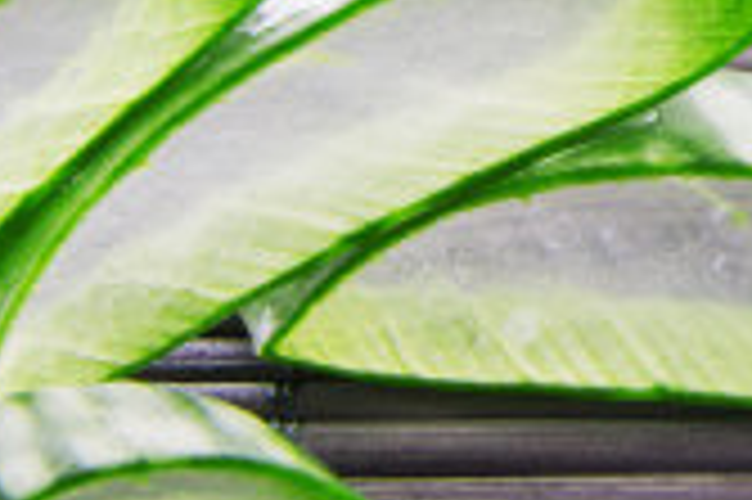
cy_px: -205
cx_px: 914
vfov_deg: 8.7
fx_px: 3214
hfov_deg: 13.0
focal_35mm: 154
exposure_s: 1/125
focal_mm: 28
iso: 100
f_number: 11
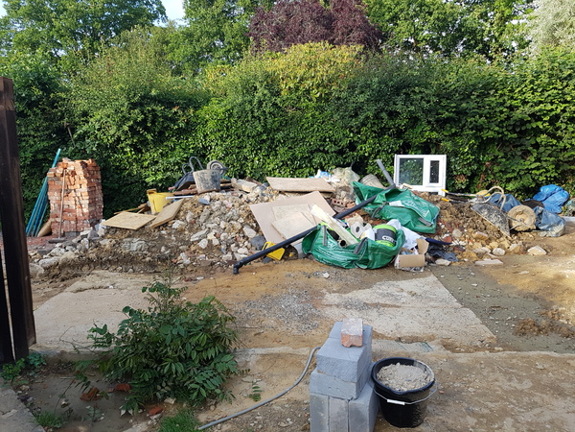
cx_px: 288
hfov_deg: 67.3
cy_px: 216
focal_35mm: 26
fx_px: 432
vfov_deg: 53.1
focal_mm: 4.2
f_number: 1.7
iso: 50
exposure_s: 1/496
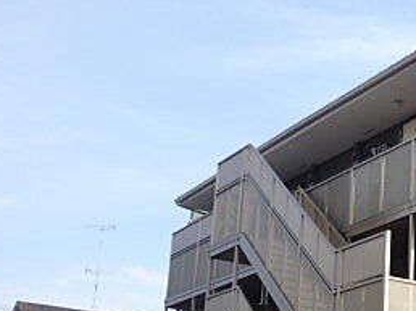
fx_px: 864
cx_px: 442
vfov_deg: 20.0
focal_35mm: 72
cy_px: 282
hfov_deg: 25.4
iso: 100
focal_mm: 5.2
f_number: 4
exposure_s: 1/400
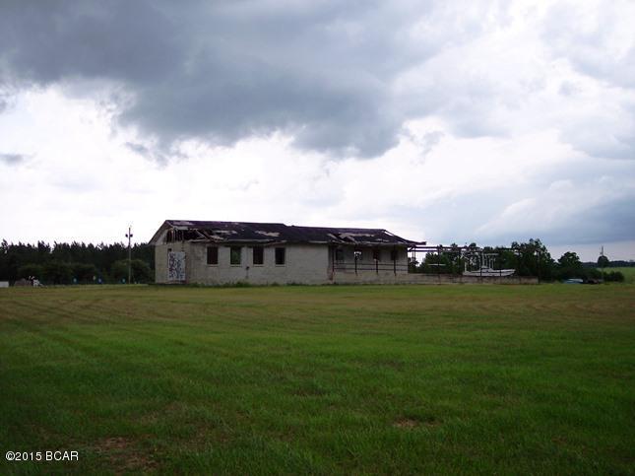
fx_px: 697
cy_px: 238
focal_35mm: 38
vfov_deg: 37.7
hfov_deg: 49.0
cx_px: 318
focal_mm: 8
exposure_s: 1/500
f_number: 2.8
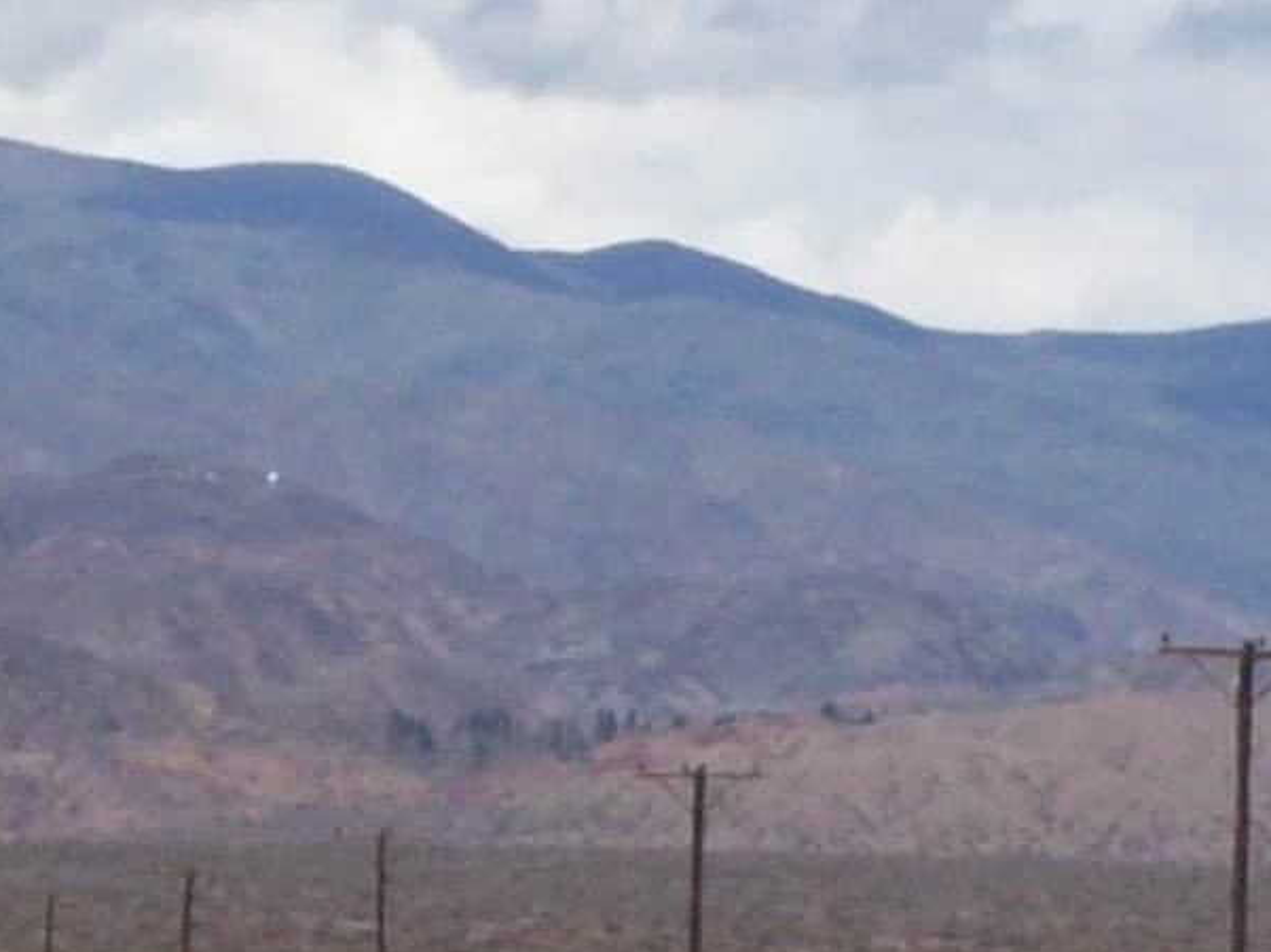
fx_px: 18788
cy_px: 1003
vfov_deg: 2.9
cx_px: 1683
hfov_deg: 3.9
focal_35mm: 512
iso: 80
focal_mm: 18
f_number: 8.5
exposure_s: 1/332
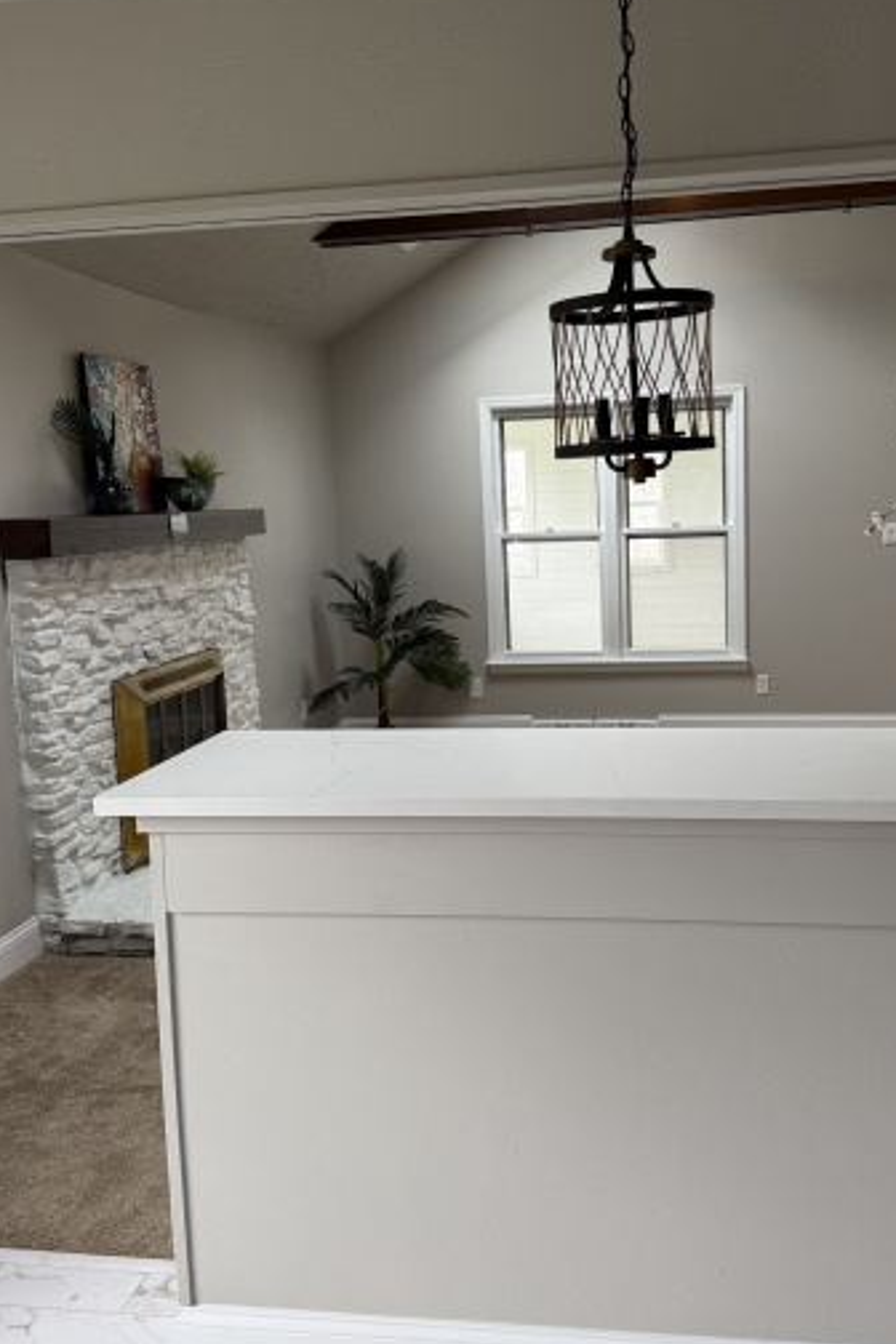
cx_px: 528
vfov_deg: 57.2
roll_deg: +2.4
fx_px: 1232
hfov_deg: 39.8
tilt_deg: -7.0
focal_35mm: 33
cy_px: 636
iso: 100
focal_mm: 6.76
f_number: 1.78
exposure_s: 1/121
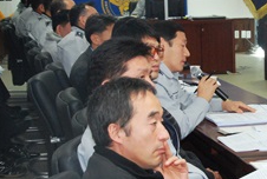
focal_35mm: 126
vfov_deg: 10.9
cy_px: 70
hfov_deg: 16.0
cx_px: 253
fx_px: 937
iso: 1250
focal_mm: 38
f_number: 8
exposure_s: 1/60
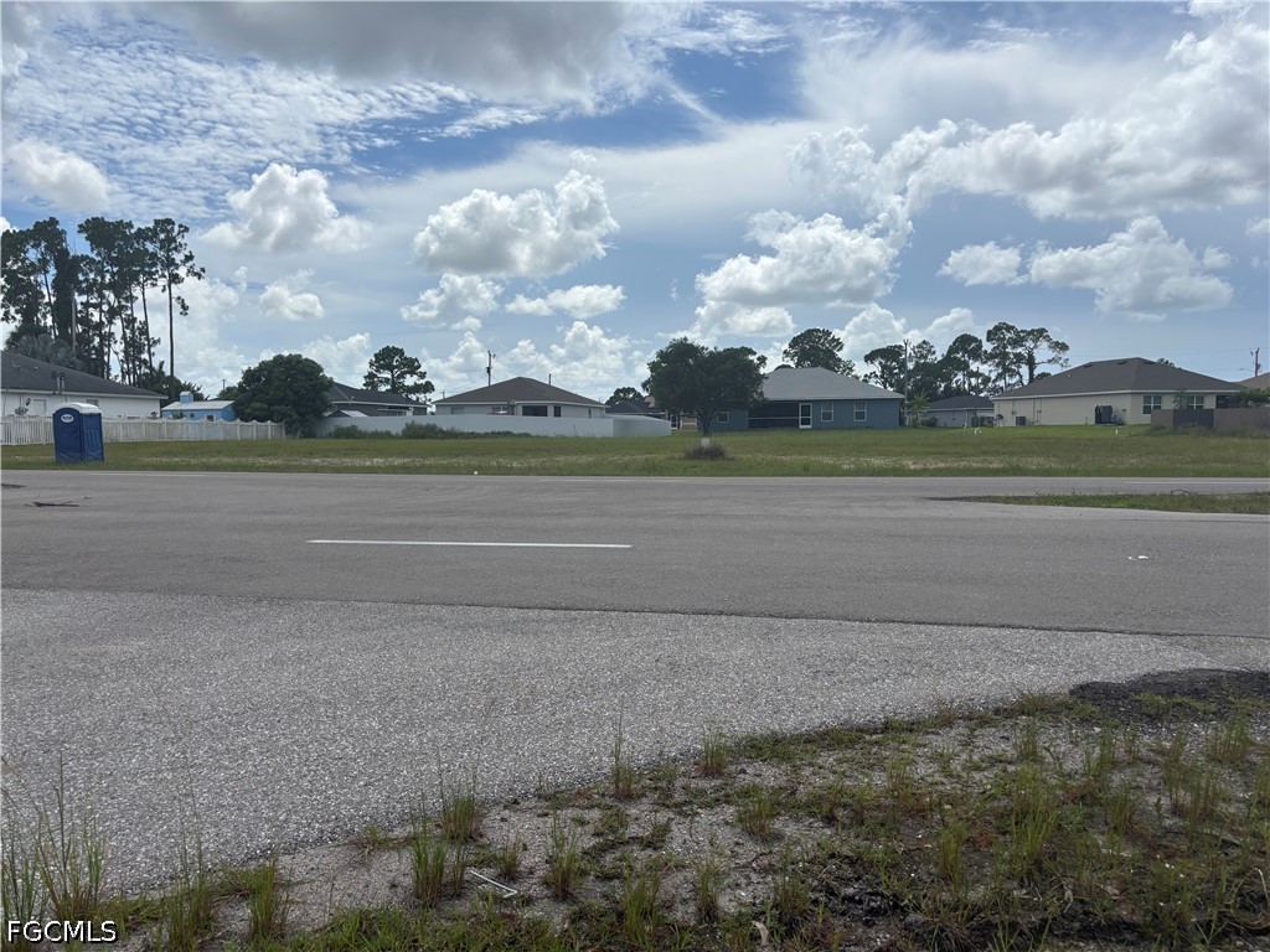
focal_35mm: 26
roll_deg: +0.6
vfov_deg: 53.1
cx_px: 635
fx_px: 954
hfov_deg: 67.3
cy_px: 476
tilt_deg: -1.8
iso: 50
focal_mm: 5.96
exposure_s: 1/8333
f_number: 1.6
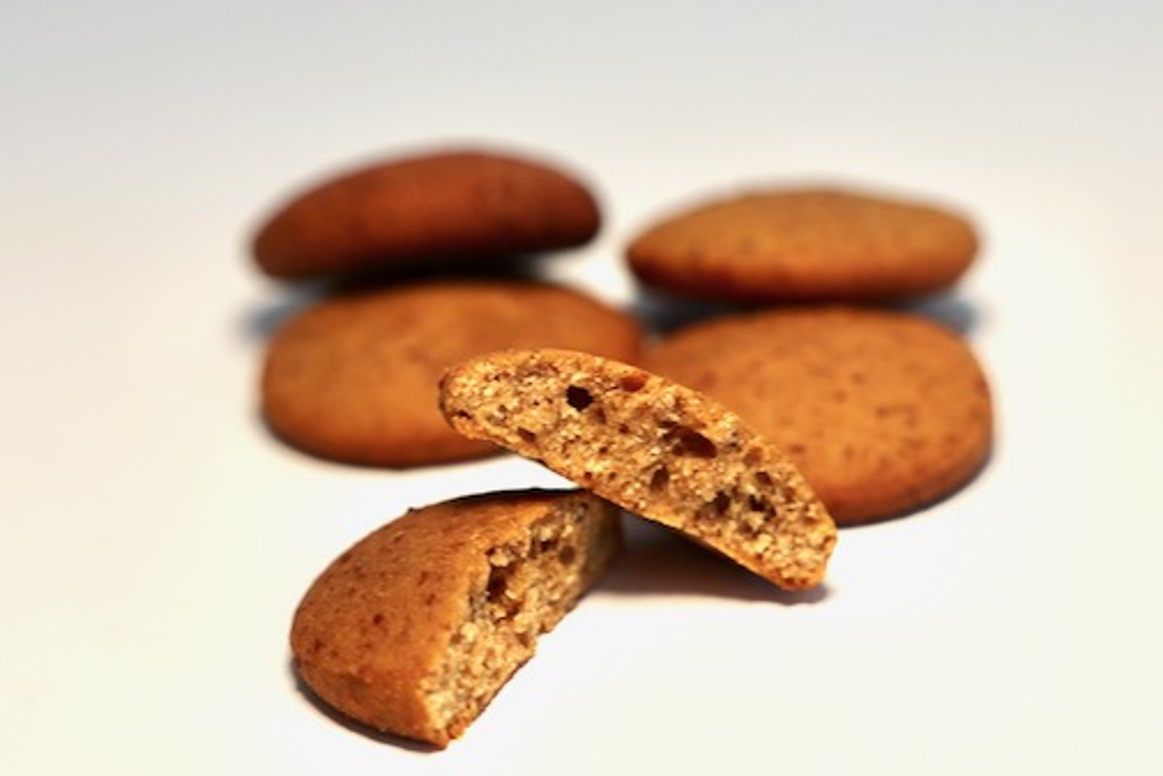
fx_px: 2262
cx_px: 655
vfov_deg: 19.5
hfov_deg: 28.8
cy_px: 423
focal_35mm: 70
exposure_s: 1/400
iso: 400
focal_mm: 51
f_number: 4
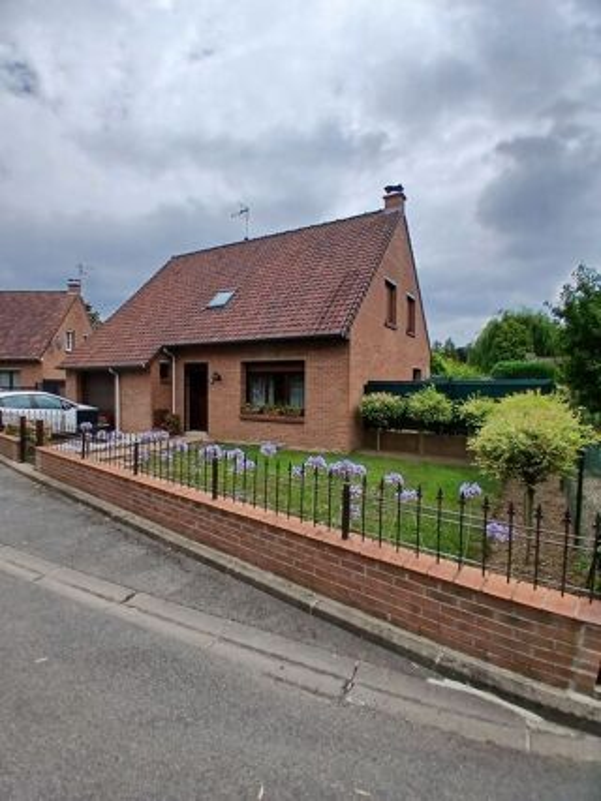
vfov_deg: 91.0
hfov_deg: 74.7
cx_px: 300
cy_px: 400
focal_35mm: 17
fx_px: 394
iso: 50
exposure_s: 1/2994
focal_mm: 1.4
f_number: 2.2
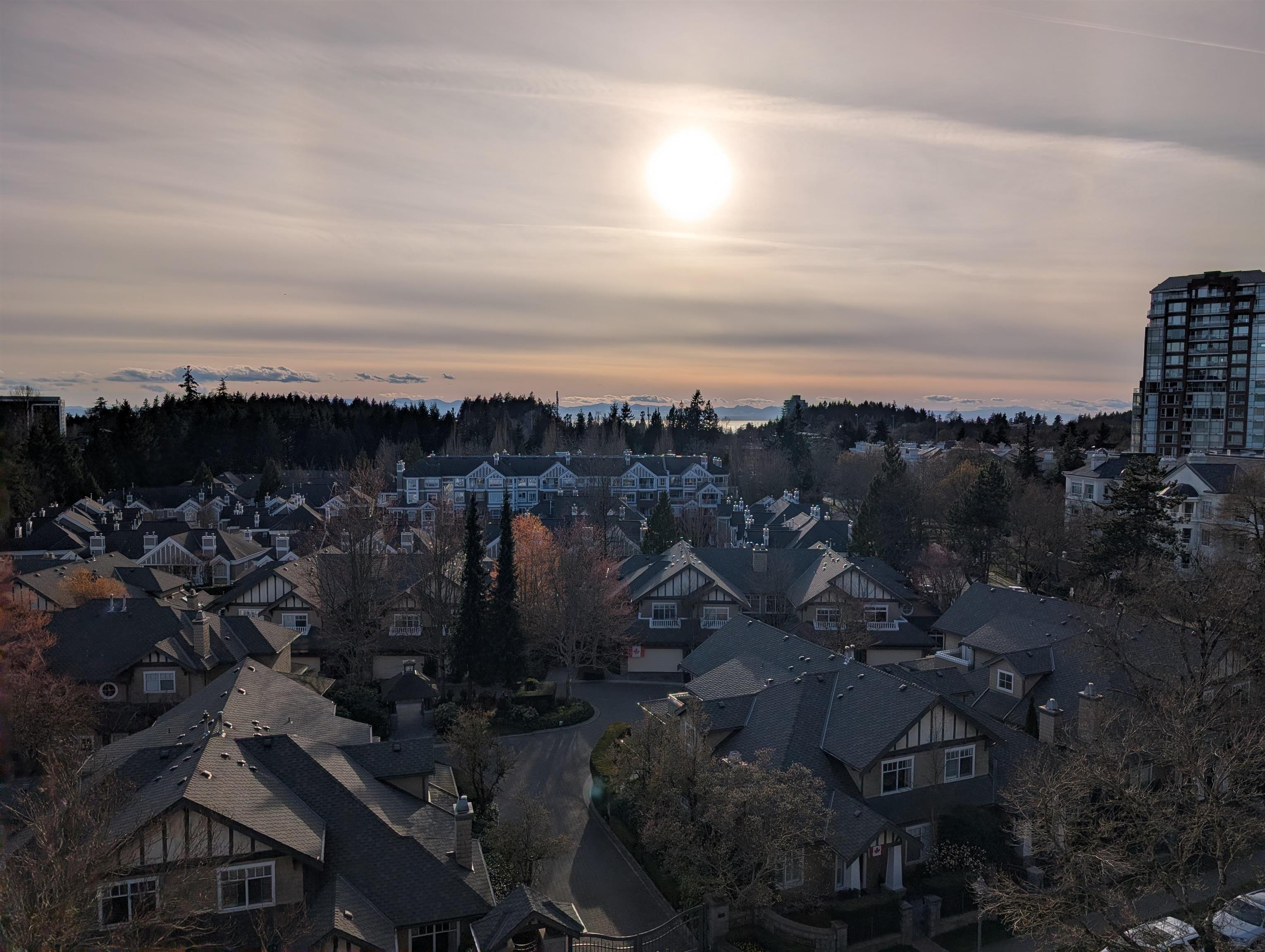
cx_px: 632
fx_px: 878
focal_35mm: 24
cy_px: 476
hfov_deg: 71.5
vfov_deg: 56.9
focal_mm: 6.9
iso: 21
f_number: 1.68
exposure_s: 1/7576
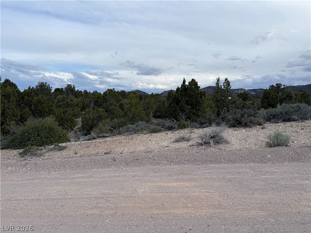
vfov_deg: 56.8
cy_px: 116
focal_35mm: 24
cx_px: 156
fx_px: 216
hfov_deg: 71.6
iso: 80
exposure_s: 1/2907
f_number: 1.78
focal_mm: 6.76
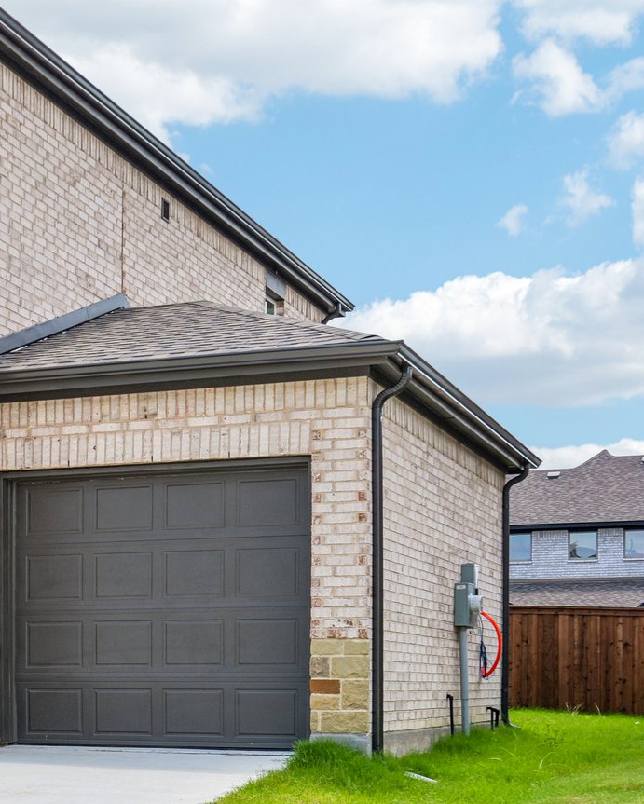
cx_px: -128
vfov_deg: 27.3
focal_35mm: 69
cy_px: 259
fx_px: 1643
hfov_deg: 20.7
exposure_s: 1/320
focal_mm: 31
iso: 100
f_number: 8
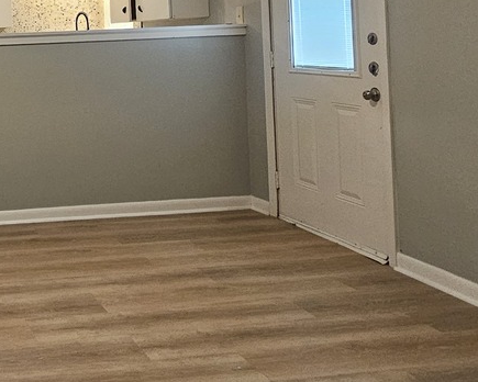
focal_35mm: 42
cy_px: 37
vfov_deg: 33.7
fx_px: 594
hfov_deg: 36.5
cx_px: -57
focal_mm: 2.2
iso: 320
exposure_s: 1/60
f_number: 2.2
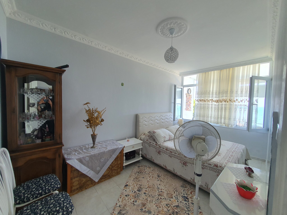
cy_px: 108
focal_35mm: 13
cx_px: 144
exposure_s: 1/50
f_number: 2.2
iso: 64
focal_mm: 1.8
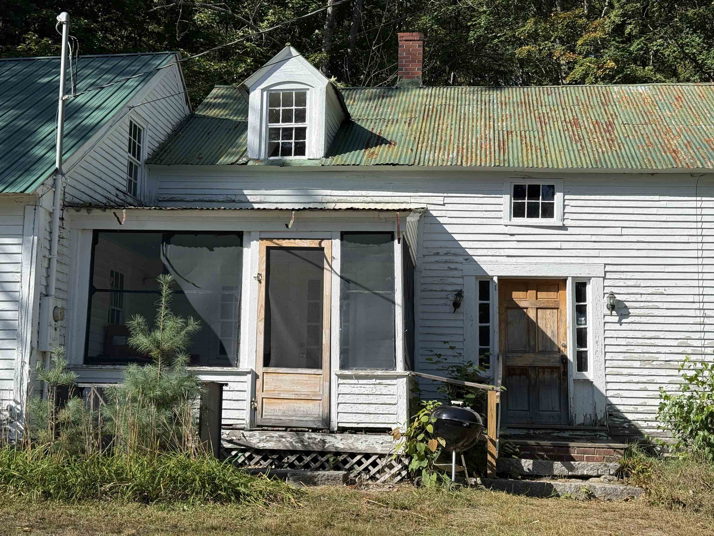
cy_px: 268
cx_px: 357
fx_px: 990
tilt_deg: +9.5
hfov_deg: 39.7
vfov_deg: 30.3
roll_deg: -1.5
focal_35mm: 48
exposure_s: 1/4098
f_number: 1.78
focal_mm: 6.76
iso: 64
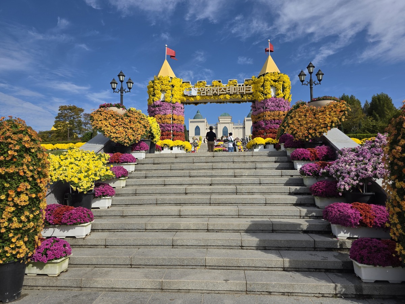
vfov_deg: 58.9
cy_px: 152
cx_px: 202
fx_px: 269
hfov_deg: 73.9
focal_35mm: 23
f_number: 1.7
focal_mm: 6.3
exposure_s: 1/7944
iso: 64
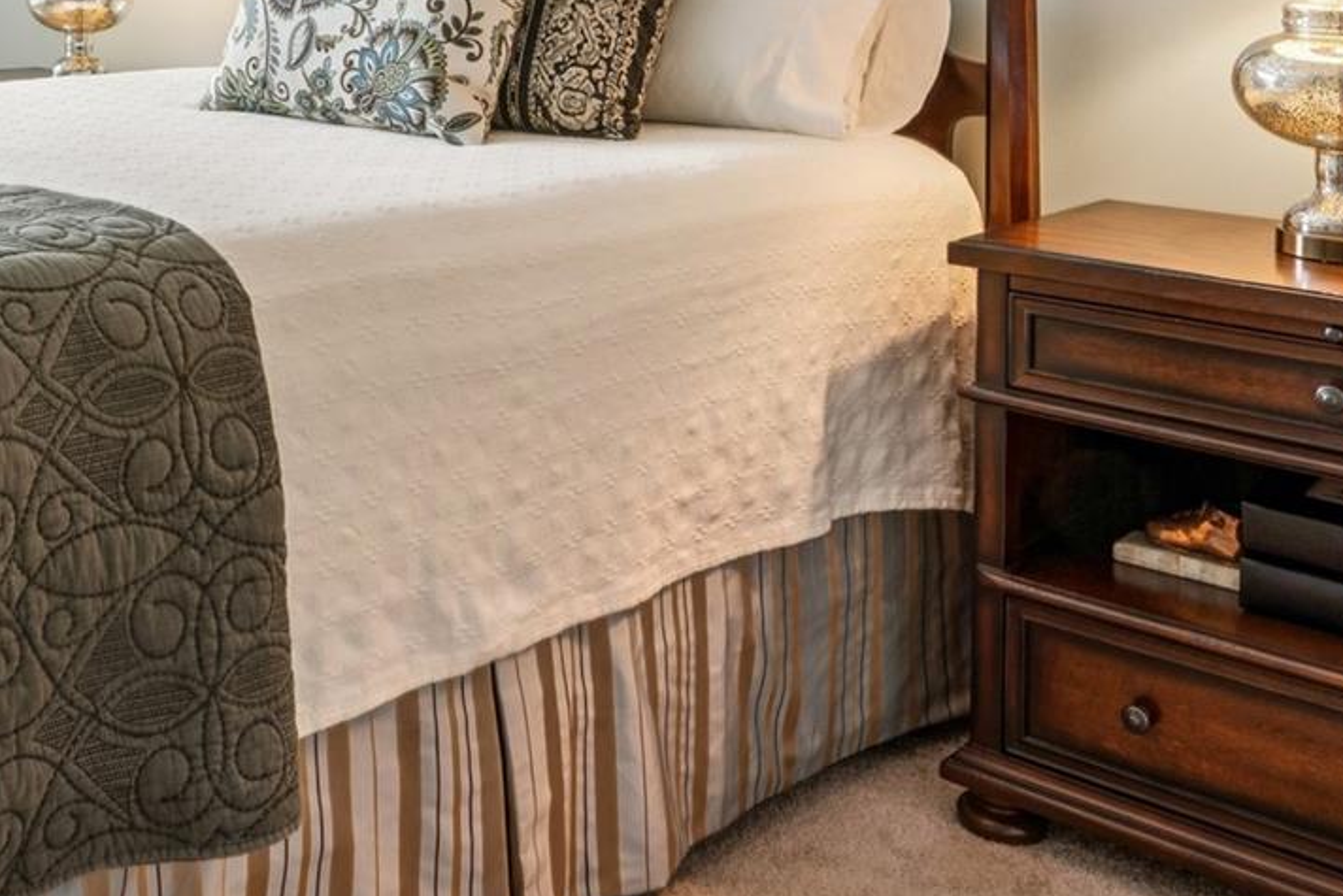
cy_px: -59
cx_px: 255
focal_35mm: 48
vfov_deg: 26.3
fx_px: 1781
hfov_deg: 39.6
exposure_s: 1/1.67
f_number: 13
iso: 100
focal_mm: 16.6
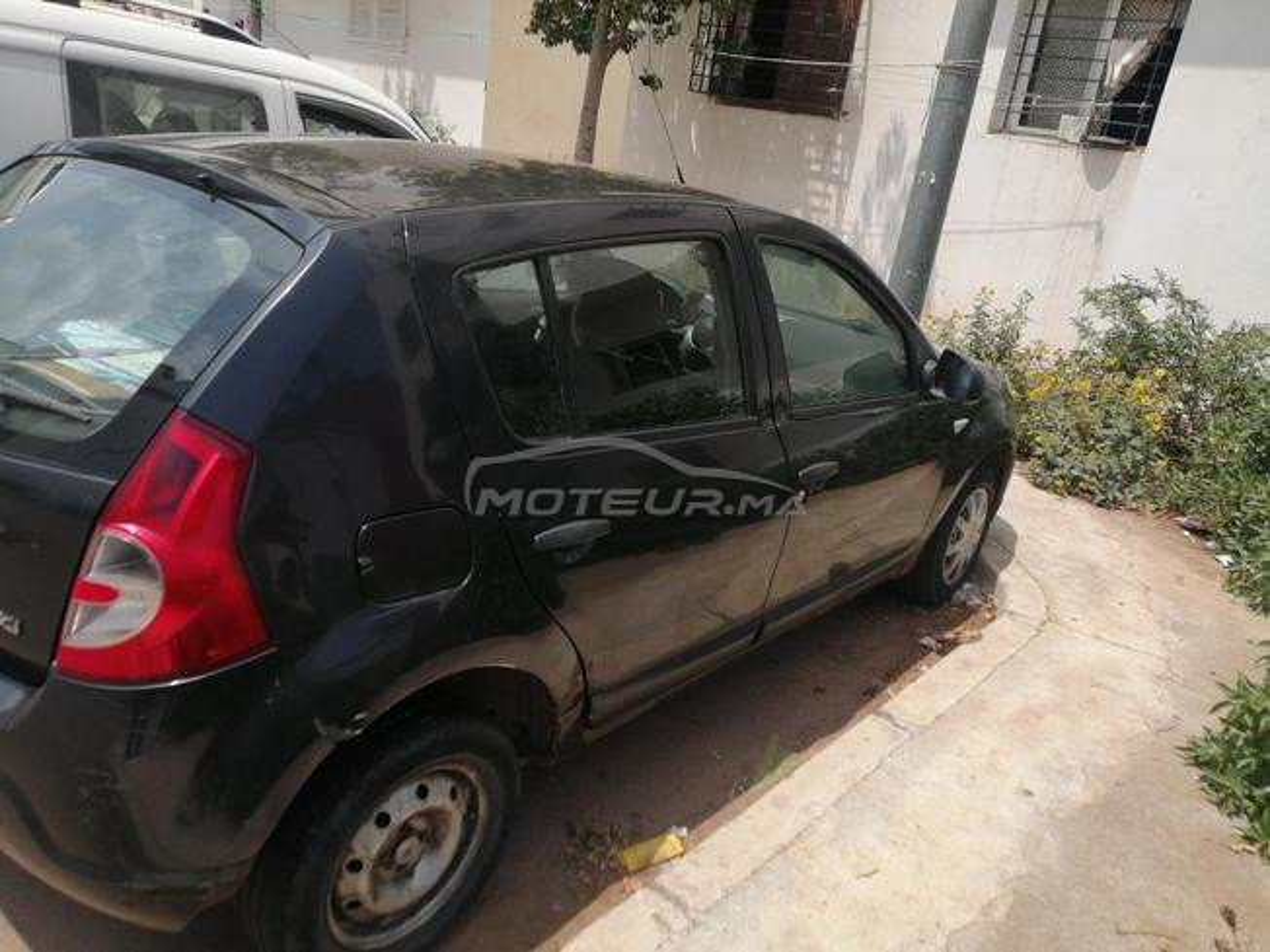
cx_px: 635
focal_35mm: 26
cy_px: 476
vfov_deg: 53.1
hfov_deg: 67.3
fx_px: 954
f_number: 1.8
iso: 50
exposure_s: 1/1873
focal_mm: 3.62
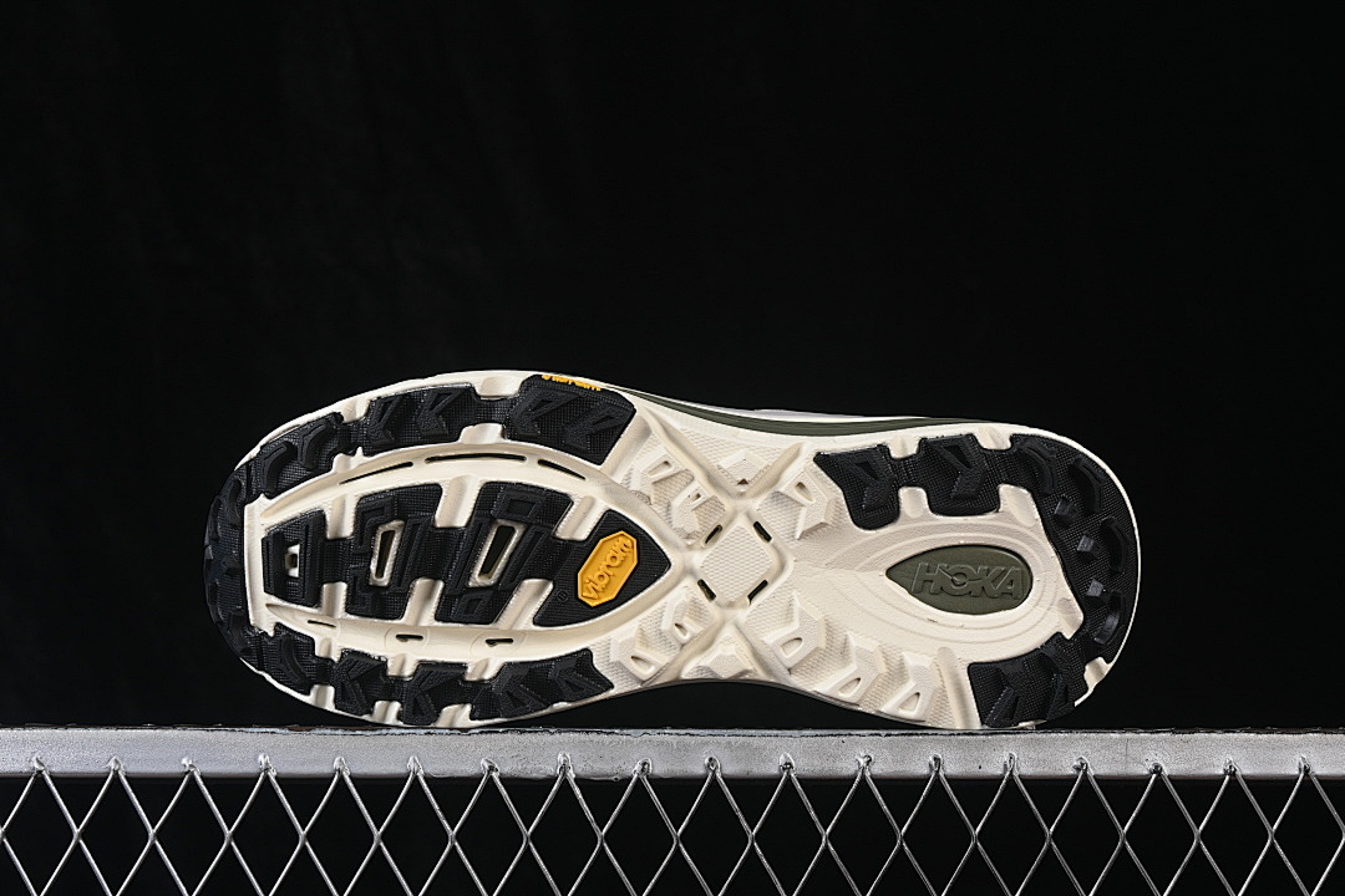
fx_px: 2802
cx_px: 672
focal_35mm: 75
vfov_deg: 18.2
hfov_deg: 27.0
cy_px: 448
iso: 160
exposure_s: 1/80
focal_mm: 50
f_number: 8
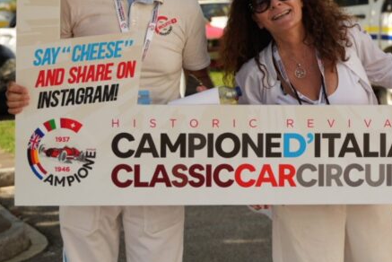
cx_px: 253
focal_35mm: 89
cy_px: 33
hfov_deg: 22.8
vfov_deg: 15.2
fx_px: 970
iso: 400
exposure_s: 1/250
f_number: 2.8
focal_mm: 38
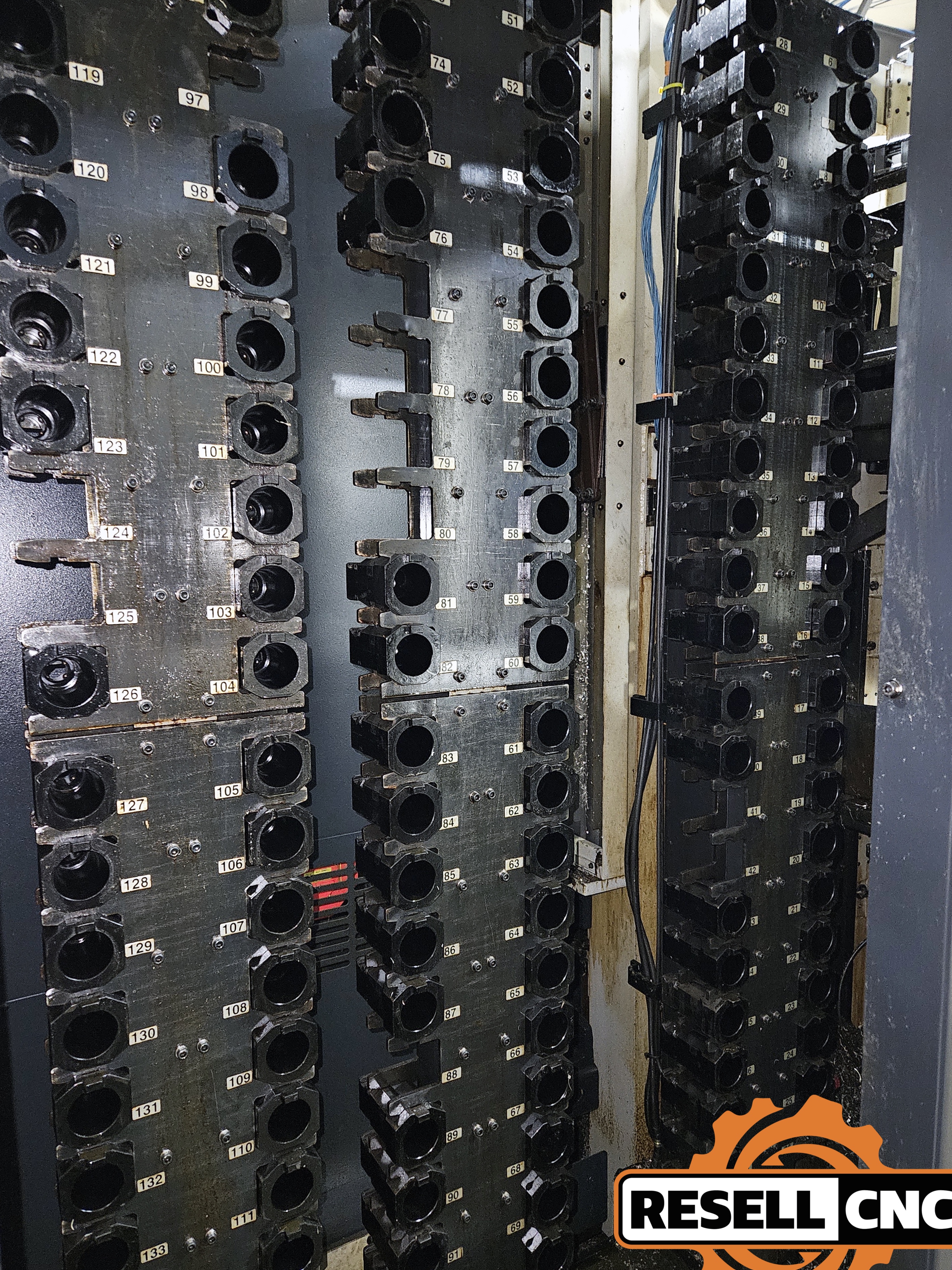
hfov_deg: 56.8
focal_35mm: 24
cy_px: 661
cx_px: 475
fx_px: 880
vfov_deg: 71.6
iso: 1000
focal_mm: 5.4
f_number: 1.8
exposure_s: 1/8
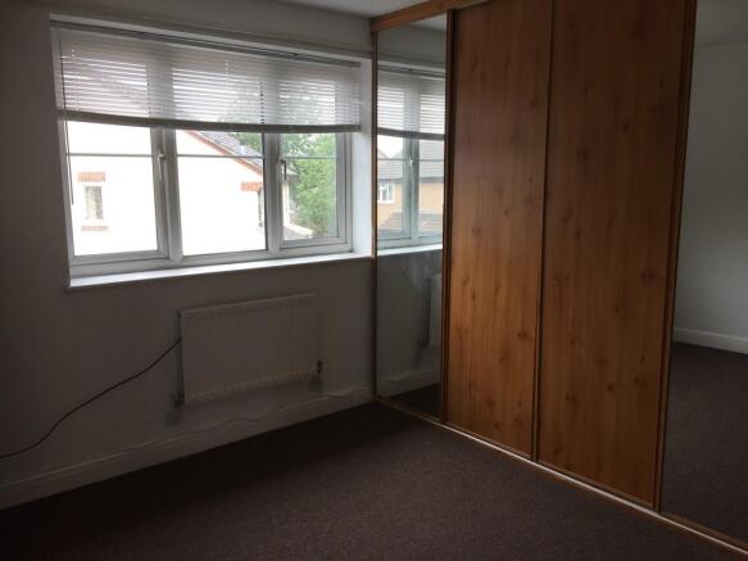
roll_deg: -0.2
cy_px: 280
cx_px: 374
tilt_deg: -9.8
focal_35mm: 29
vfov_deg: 48.2
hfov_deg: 61.7
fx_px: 627
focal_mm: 4.15
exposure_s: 1/100
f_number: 2.2
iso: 32
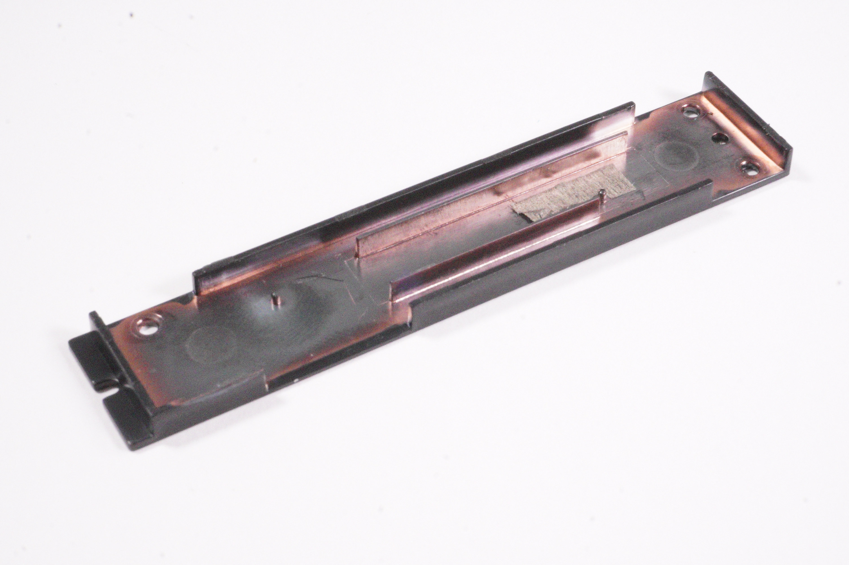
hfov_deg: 29.3
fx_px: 1626
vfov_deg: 19.7
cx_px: 424
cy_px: 282
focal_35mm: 69
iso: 12800
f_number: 25
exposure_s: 1/200
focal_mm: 46
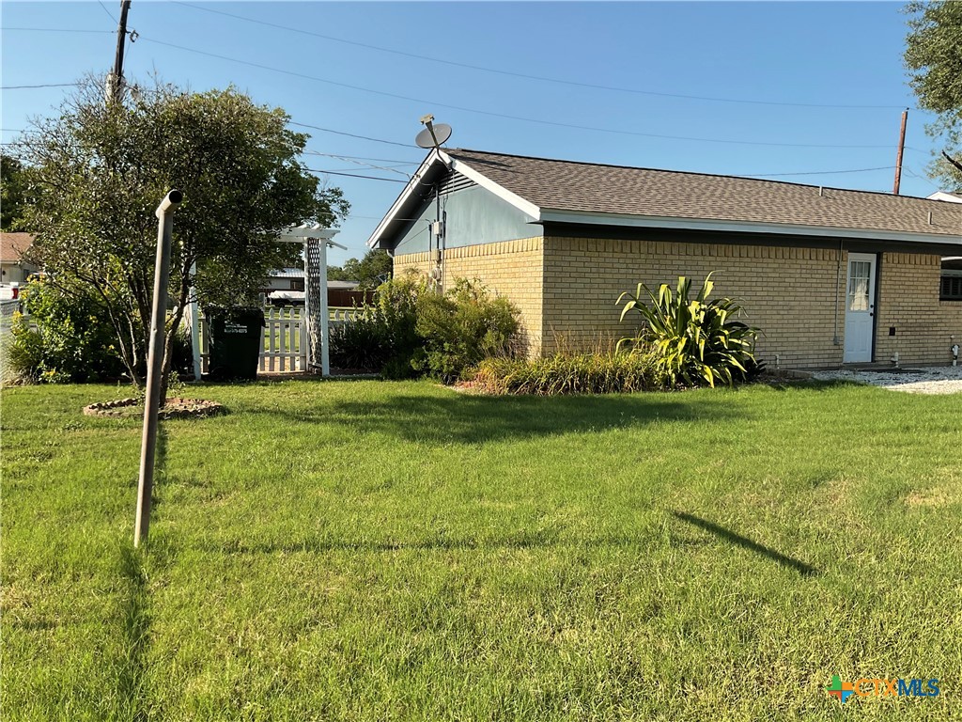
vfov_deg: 48.2
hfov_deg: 61.7
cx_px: 481
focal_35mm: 29
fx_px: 806
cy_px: 361
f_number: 1.8
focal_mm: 3
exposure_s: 1/1121
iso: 16
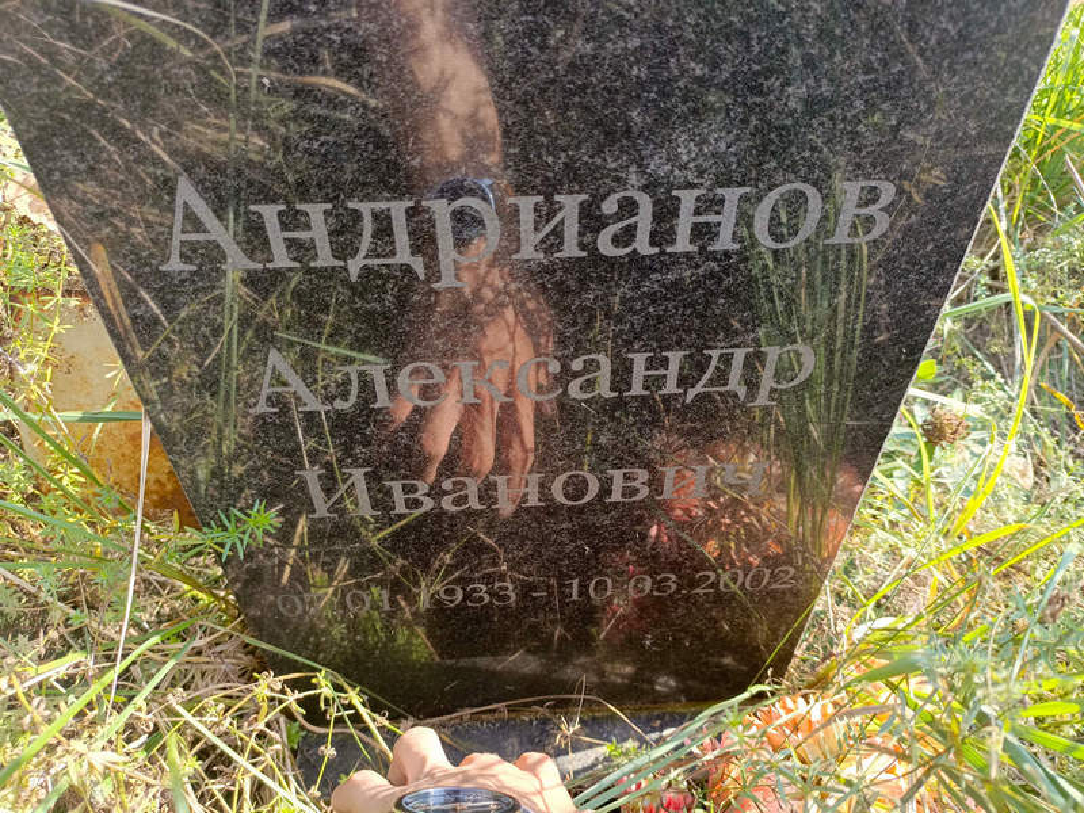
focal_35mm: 25
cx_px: 542
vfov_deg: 54.9
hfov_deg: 69.4
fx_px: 783
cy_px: 406
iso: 110
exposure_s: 1/101
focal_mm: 4.76
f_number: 1.69
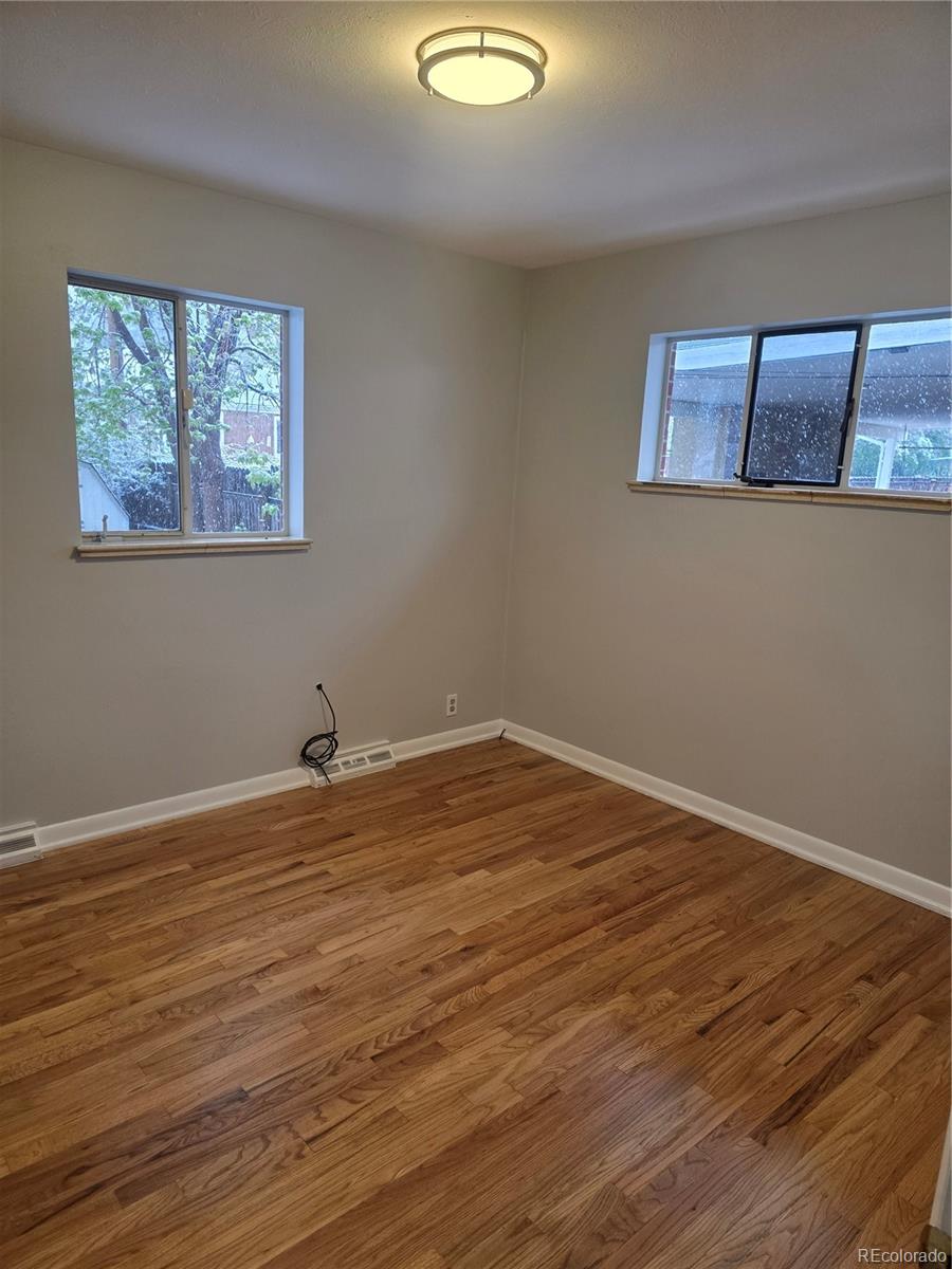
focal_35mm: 23
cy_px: 634
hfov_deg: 58.9
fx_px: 843
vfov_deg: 73.9
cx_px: 476
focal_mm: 6.3
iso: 200
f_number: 1.7
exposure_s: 1/120
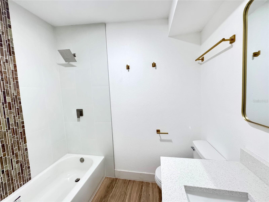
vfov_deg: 85.7
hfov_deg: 102.1
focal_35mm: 14
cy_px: 101
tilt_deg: -6.2
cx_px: 134
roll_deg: +3.7
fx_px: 109
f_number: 2.2
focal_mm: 2.22
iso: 640
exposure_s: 1/60
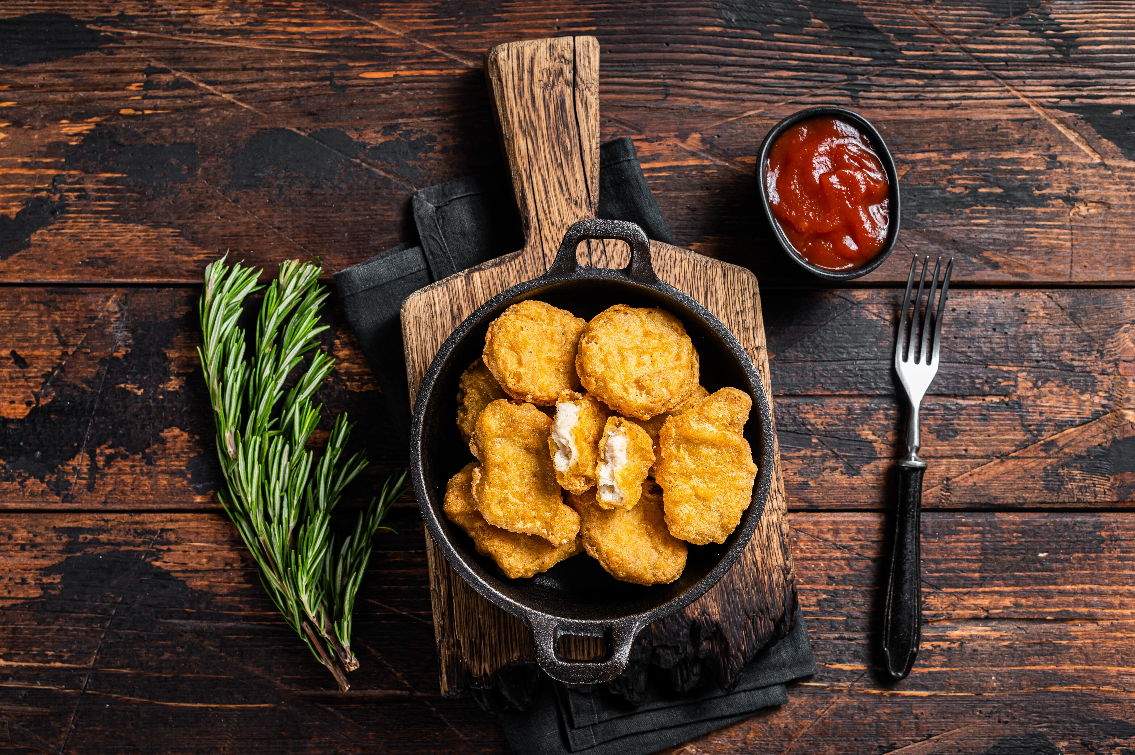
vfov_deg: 27.0
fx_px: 1575
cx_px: 568
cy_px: 378
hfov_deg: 39.6
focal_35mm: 50
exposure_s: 1/125
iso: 200
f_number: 9
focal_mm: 50
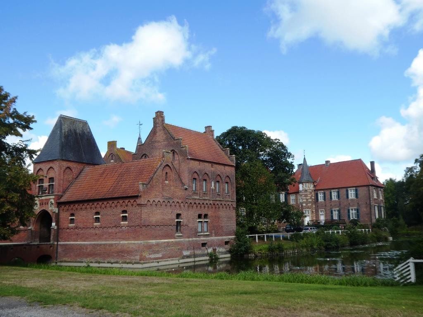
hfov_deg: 55.4
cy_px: 158
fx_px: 403
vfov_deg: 42.9
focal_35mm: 33
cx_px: 212
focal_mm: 5.8
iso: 80
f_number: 3.6
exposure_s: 1/400
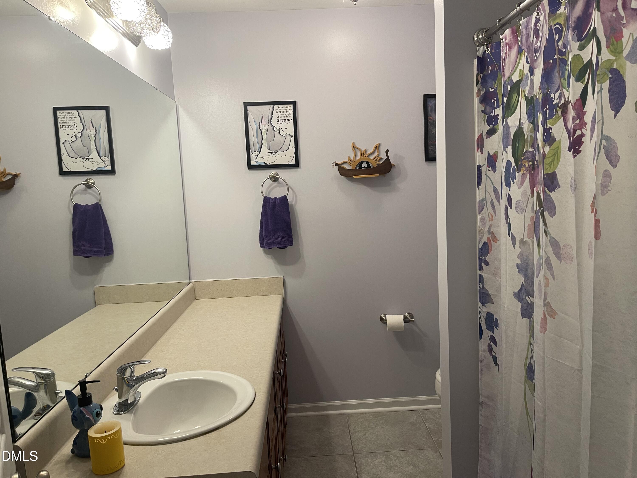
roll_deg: +2.4
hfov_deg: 69.4
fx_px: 460
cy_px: 239
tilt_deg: -9.3
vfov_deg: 54.9
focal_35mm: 25
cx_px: 318
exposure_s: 1/60
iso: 100
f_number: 1.6
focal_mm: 5.1
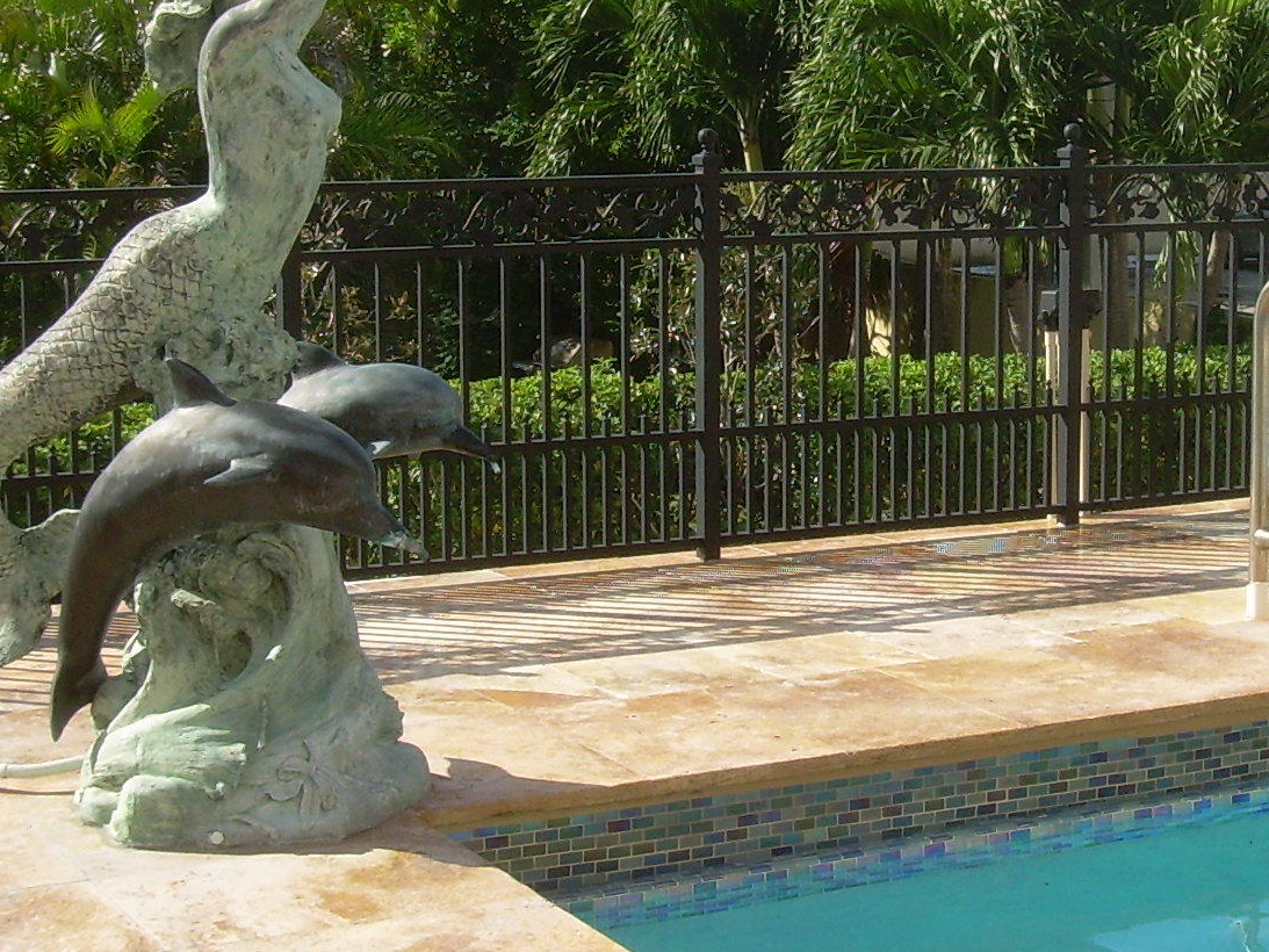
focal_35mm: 79
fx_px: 2896
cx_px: 878
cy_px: 303
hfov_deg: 24.6
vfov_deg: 18.6
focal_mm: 6.3
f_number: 4.6
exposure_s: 1/297
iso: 50
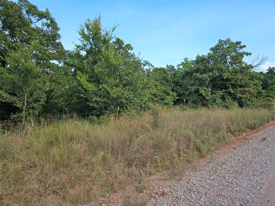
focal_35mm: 23
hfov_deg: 73.9
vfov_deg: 58.9
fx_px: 183
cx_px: 138
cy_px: 103
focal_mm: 6.3
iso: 10
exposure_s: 1/210
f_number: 1.7
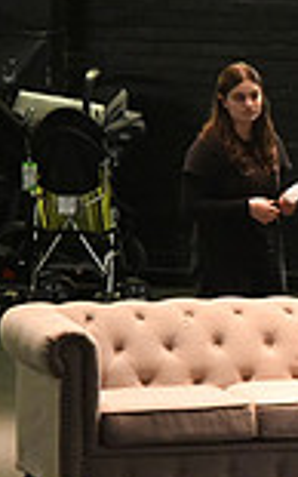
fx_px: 9893
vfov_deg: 2.8
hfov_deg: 1.7
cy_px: 306
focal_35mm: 762
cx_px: 888
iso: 12800
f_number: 2.8
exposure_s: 1/320
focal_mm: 200
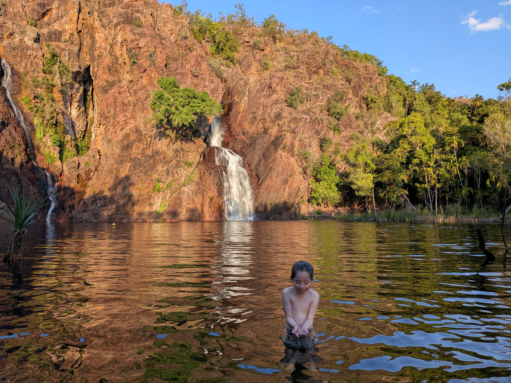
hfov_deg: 71.6
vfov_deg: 56.8
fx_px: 354
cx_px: 256
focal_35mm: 24
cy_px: 192
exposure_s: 1/409
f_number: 1.7
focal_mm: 4.53
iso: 27
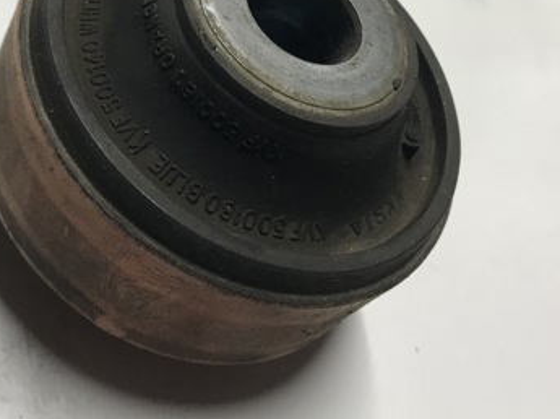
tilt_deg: -45.2
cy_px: 93
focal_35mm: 52
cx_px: 183
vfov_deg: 27.5
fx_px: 840
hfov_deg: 36.5
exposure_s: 1/33
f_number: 1.8
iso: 25
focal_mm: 3.99
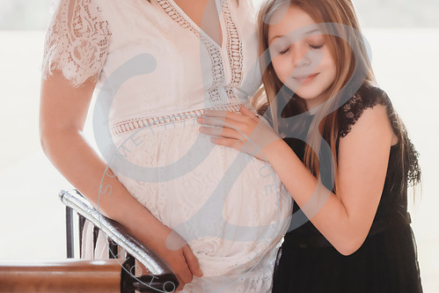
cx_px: 269
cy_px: 98
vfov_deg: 17.2
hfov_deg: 25.6
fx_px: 964
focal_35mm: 79
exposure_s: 1/125
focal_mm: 56
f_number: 2.8
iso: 2500
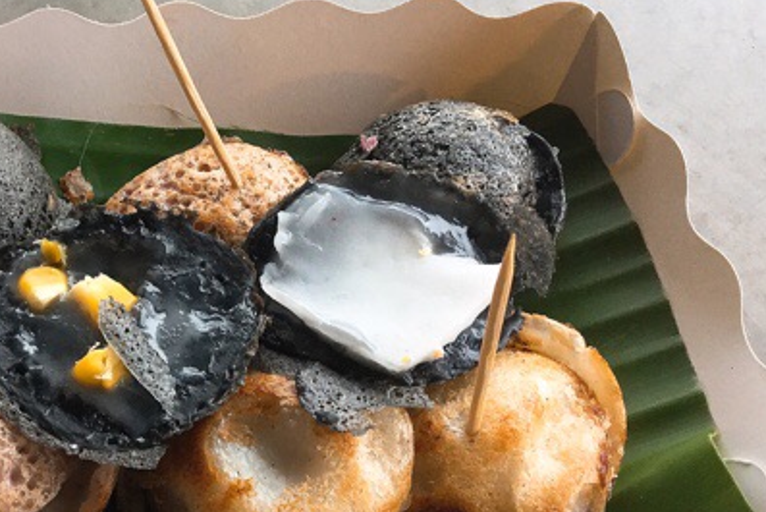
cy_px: 334
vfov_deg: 25.9
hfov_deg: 37.1
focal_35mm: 52
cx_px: 172
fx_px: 1107
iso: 80
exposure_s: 1/33
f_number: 2.4
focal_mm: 3.3
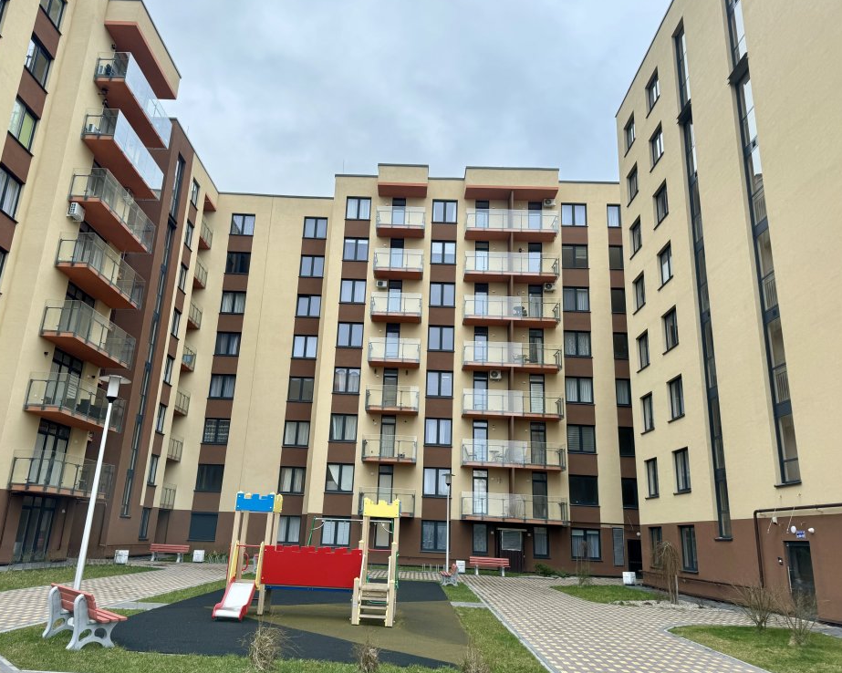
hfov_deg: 66.0
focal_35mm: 26
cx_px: 401
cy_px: 337
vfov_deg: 54.9
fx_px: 648
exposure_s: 1/121
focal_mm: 6.76
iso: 80
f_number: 1.78
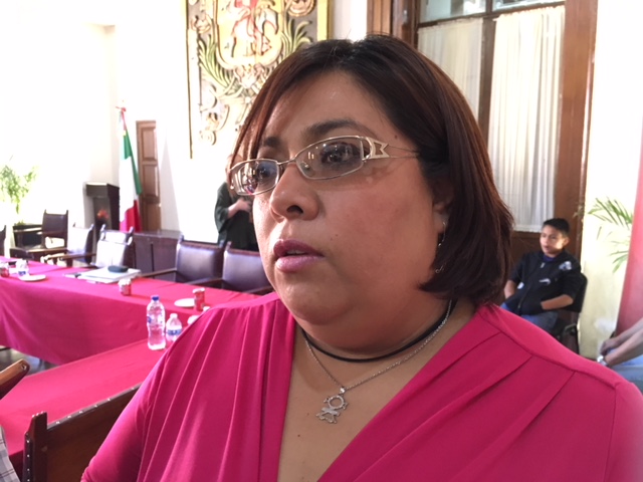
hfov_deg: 61.7
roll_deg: -0.7
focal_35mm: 29
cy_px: 241
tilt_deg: -8.3
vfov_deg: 48.2
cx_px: 322
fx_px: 539
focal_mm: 4.15
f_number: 2.2
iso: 400
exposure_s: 1/15
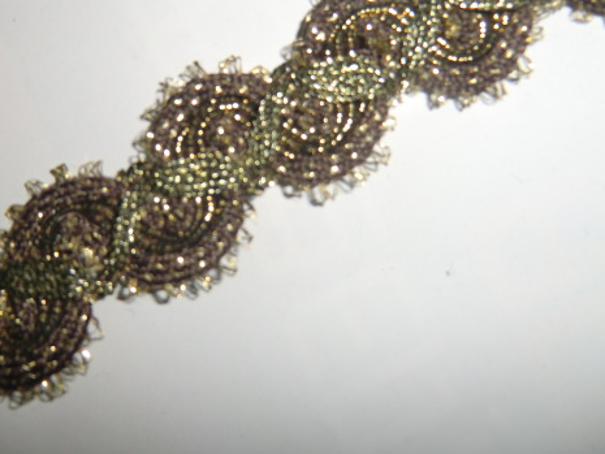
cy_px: 150
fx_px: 577
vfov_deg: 42.4
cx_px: 215
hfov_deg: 54.5
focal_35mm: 33
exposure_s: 1/60
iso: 64
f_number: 3.2
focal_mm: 4.3
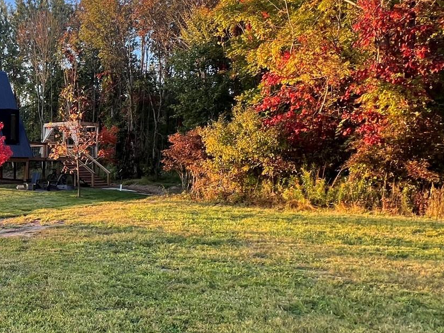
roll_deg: -1.2
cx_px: -32
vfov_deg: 44.0
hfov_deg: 44.8
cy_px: 193
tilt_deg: -5.4
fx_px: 410
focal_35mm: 32
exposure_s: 1/99
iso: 50
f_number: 1.8
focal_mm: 1.57
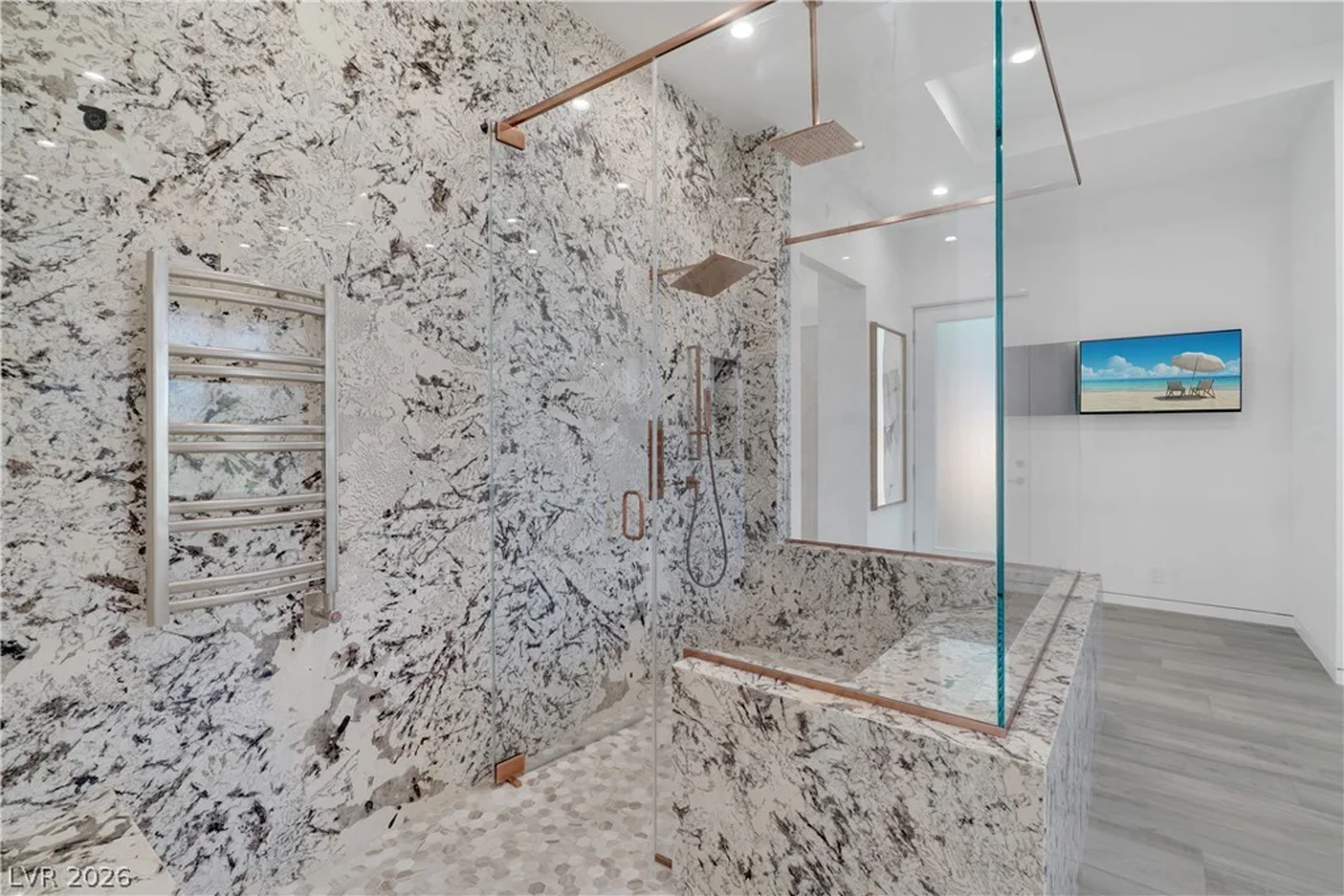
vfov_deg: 73.8
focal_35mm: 16
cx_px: 672
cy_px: 448
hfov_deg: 96.7
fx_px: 597
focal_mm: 16
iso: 500
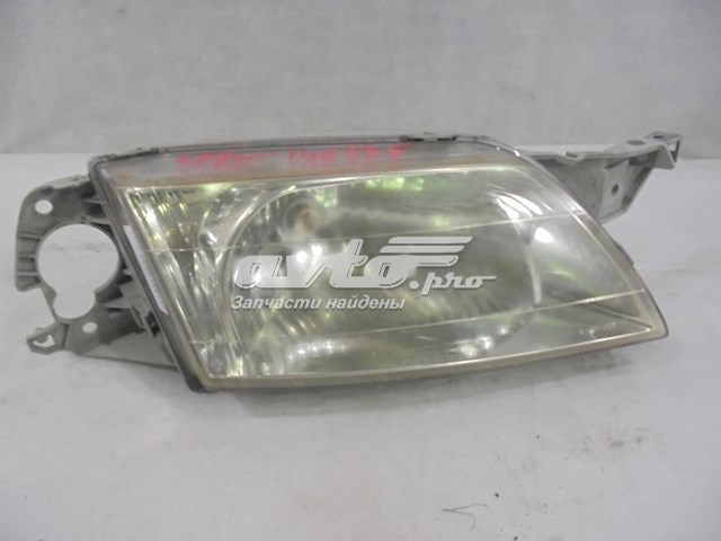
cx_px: 360
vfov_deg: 53.1
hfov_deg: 67.3
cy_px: 270
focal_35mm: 26
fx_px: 542
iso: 400
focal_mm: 4.6
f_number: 3.5
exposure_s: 1/25
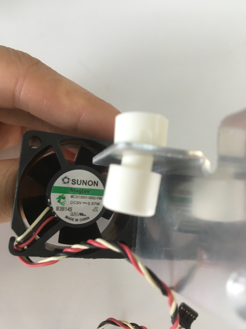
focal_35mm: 29
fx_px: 275
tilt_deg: -82.2
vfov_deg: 61.7
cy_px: 164
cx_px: 123
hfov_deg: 48.2
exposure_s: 1/33
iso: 64
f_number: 2.2
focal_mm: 4.15
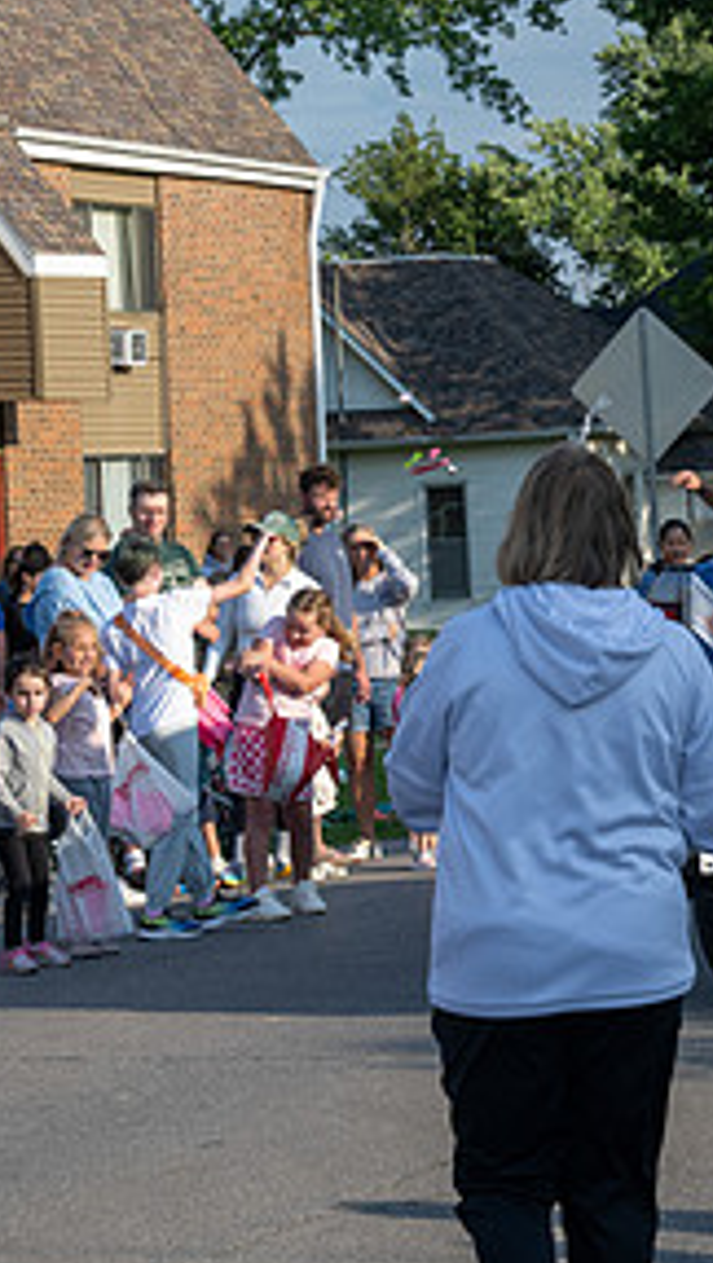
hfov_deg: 8.1
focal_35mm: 148
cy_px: 552
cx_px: 827
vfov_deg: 14.5
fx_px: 4961
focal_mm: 70
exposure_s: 1/250
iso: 250
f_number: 10
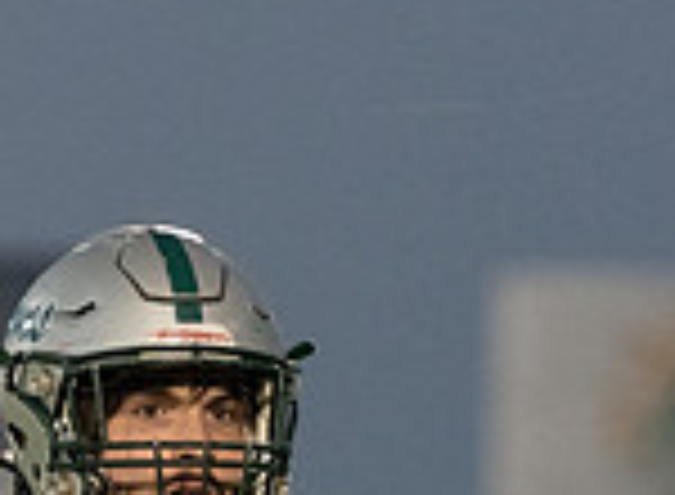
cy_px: 845
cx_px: 150
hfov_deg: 2.2
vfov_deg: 1.6
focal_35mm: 925
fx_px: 17894
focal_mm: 200
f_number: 2.8
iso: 5000
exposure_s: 1/1250
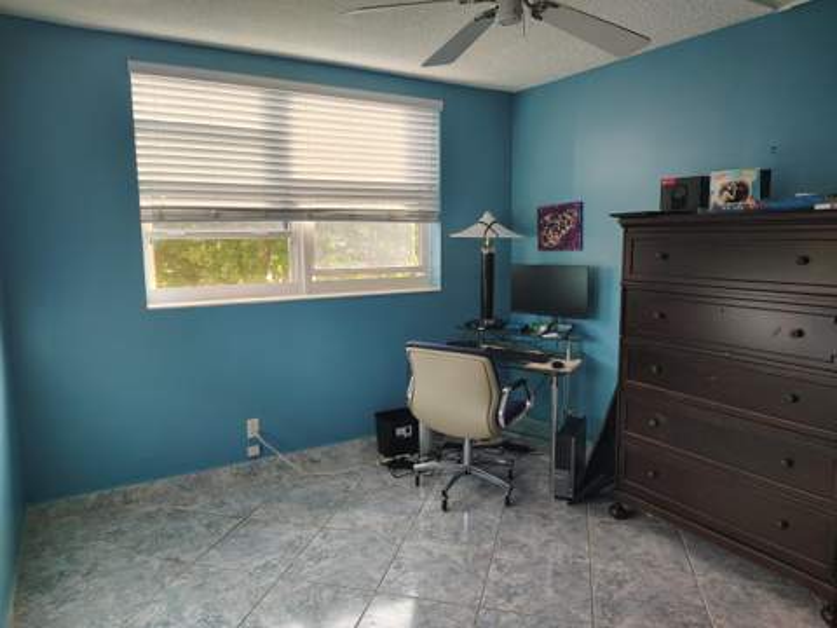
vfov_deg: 56.8
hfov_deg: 71.6
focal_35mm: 24
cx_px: 418
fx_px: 580
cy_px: 314
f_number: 1.8
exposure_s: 1/120
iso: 641
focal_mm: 5.56
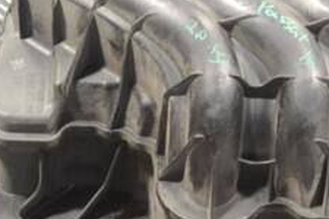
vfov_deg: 9.5
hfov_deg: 14.3
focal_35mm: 144
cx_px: 162
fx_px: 1316
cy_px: 145
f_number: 5
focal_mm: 36
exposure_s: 1/30
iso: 640
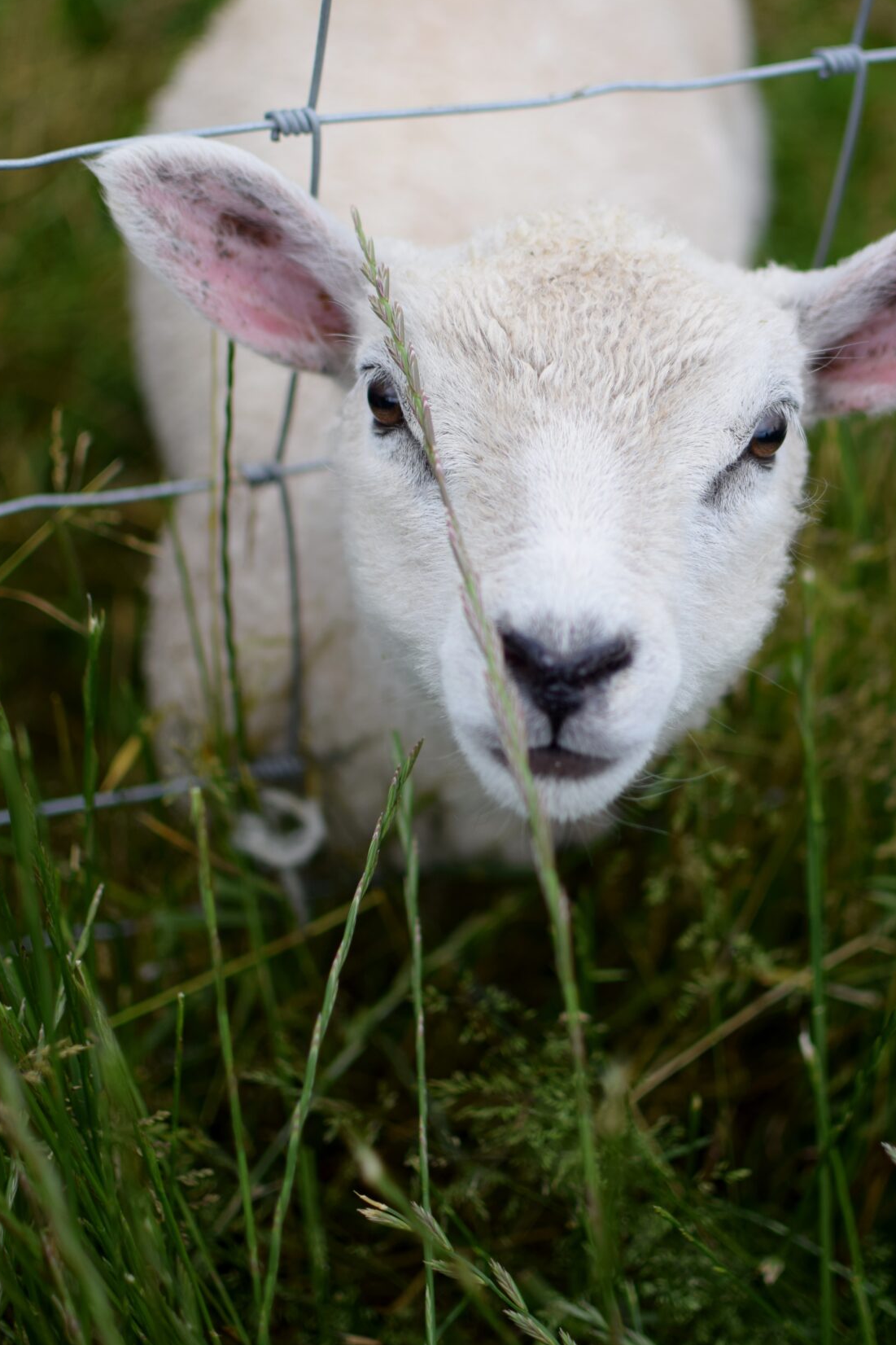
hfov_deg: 19.8
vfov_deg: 29.3
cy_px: 496
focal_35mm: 69
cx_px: 576
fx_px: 2563
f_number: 1.8
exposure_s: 1/1250
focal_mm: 35
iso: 100
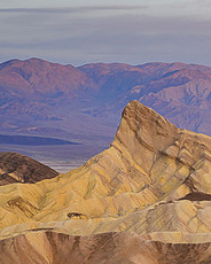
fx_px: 1054
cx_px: 329
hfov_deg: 10.9
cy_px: 147
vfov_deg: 14.3
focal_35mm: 135
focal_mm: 57
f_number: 18
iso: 100
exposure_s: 1/10
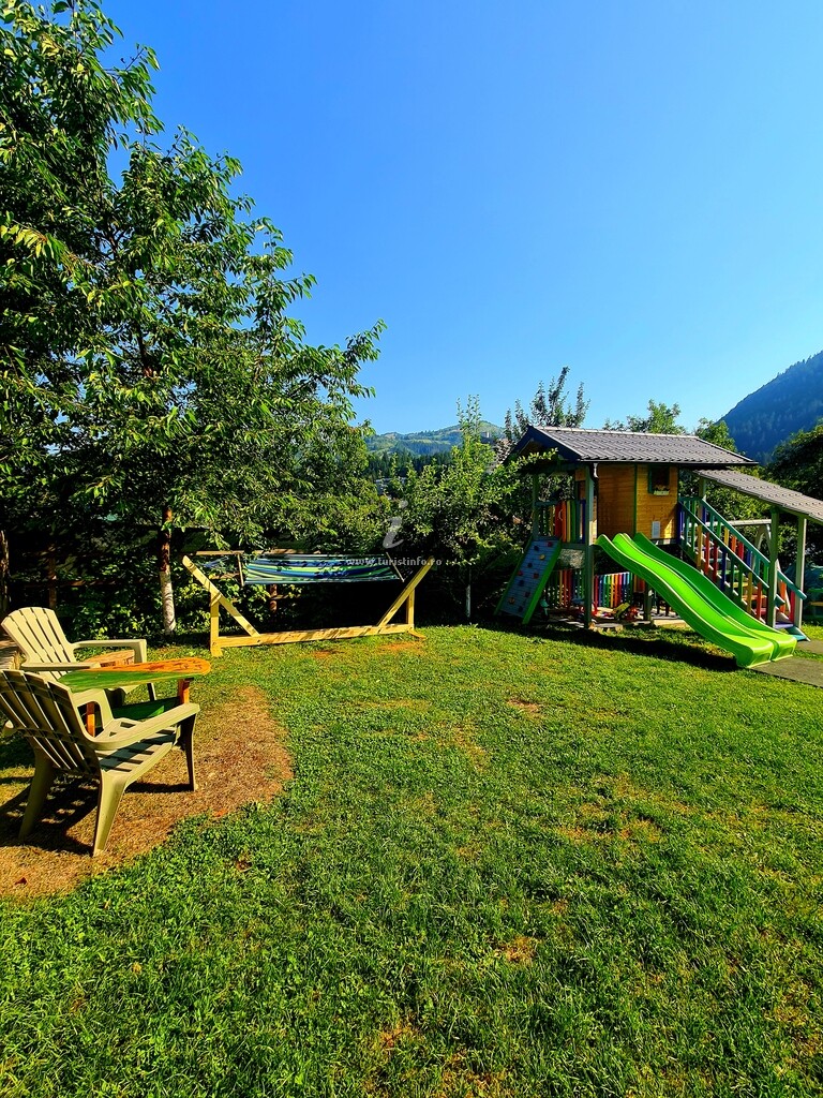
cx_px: 412
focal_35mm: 13
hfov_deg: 89.9
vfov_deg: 106.2
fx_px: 412
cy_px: 549
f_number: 2.2
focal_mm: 2.22
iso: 64
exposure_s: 1/1111
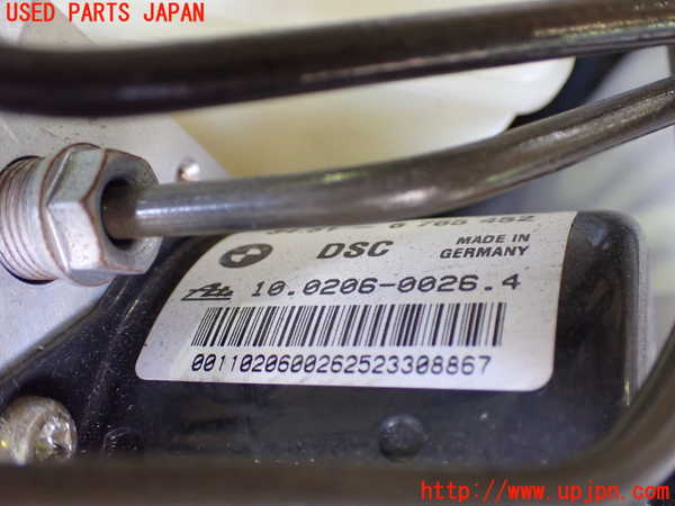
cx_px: 338
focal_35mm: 41
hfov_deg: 45.8
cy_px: 253
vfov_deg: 35.1
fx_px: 799
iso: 800
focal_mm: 7.31
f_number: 2.8
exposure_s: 1/40
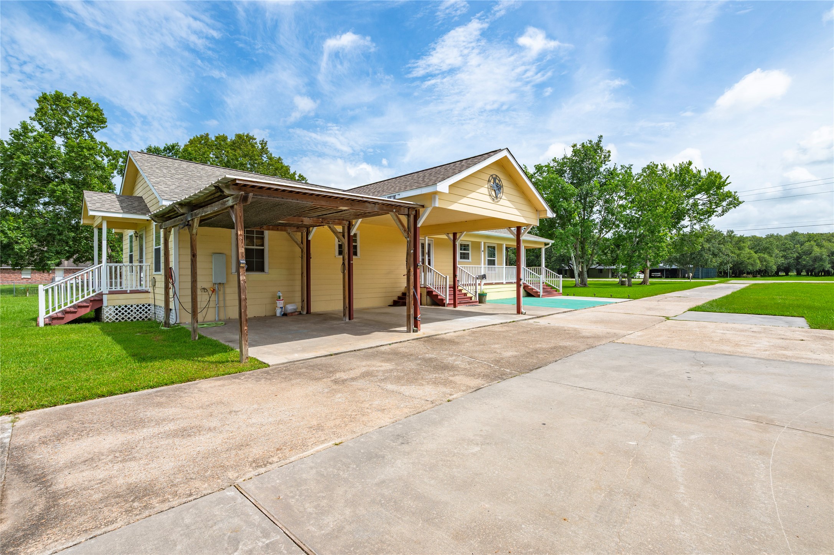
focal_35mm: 16
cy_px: 278
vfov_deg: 73.7
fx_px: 370
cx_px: 417
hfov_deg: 96.8
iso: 125
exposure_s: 1/250
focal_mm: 16
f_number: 11
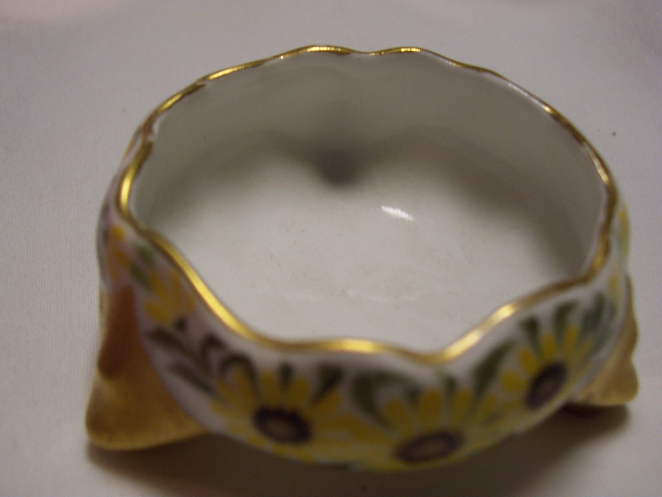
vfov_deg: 38.7
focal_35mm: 37
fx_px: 708
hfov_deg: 50.1
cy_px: 248
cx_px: 331
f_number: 2.8
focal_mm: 5.6
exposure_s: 1/90
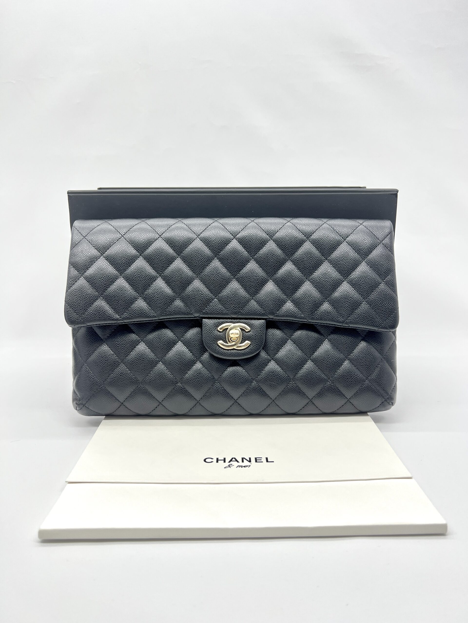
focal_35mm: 26
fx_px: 469
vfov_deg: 67.3
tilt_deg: -11.4
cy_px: 312
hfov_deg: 53.1
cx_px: 234
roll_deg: +0.3
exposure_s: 1/100
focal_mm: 5.7
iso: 40
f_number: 1.5
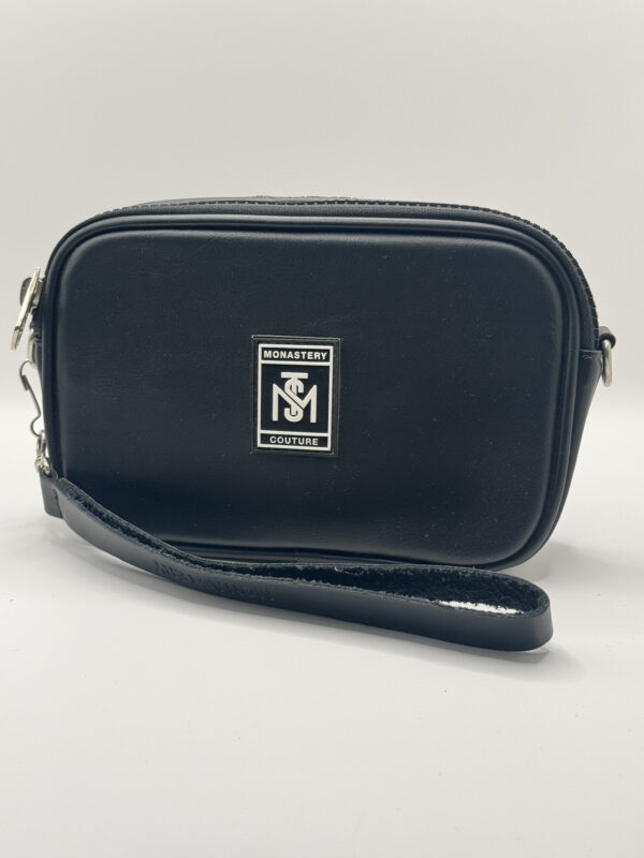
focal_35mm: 48
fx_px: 1191
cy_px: 429
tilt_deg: -17.3
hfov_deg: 30.3
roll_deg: +0.6
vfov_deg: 39.7
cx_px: 322
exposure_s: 1/114
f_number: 1.78
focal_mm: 6.76
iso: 50
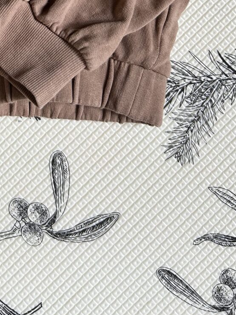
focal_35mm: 72
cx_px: -7
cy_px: -109
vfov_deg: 23.5
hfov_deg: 19.8
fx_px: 654
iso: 64
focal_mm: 5.7
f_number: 1.5
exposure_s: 1/121
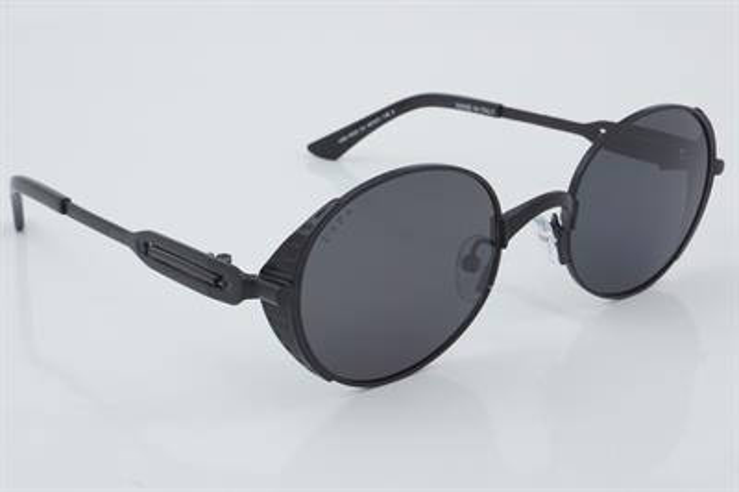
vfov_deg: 18.2
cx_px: 370
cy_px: 246
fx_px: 1538
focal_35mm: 75
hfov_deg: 27.0
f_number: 32
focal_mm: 50
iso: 100
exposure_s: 1/4
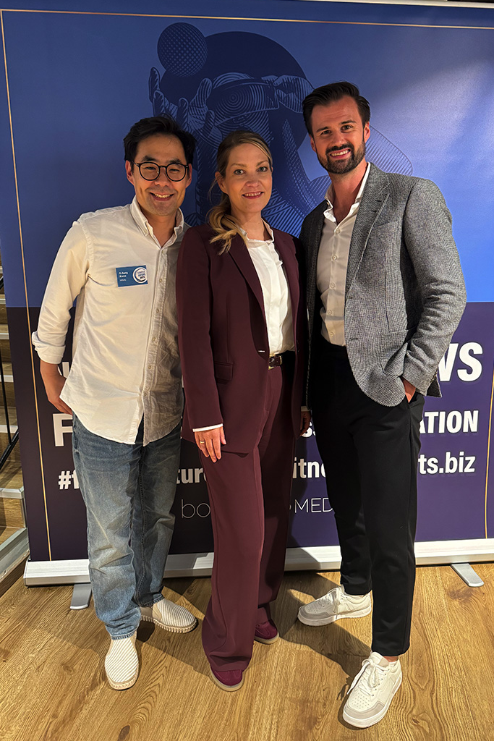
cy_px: 359
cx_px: 260
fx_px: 535
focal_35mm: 26
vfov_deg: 69.4
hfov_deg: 49.5
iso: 400
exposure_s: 1/50
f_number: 1.78
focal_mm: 6.76
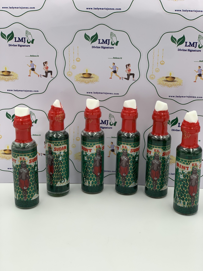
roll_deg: -0.8
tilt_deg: -20.0
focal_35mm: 52
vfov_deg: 36.8
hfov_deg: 28.0
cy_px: 136
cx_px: 102
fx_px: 407
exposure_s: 1/115
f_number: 2.4
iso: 16
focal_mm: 6
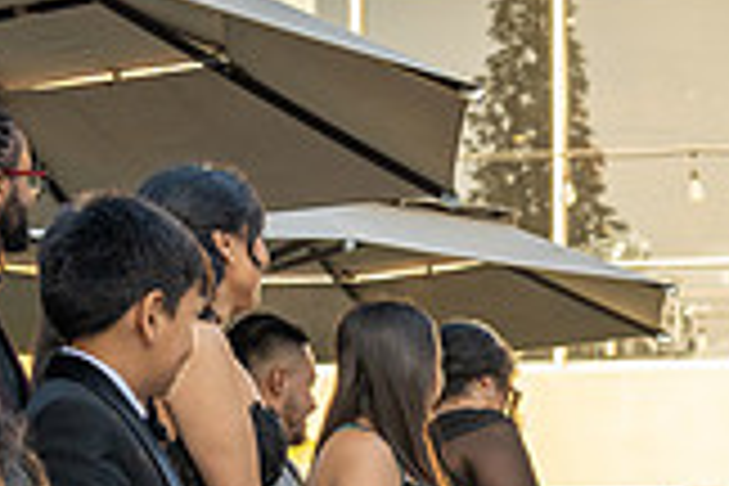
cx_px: 774
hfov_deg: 12.8
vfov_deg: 8.5
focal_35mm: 158
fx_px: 3199
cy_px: 736
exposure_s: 1/640
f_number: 5.6
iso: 500
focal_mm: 44
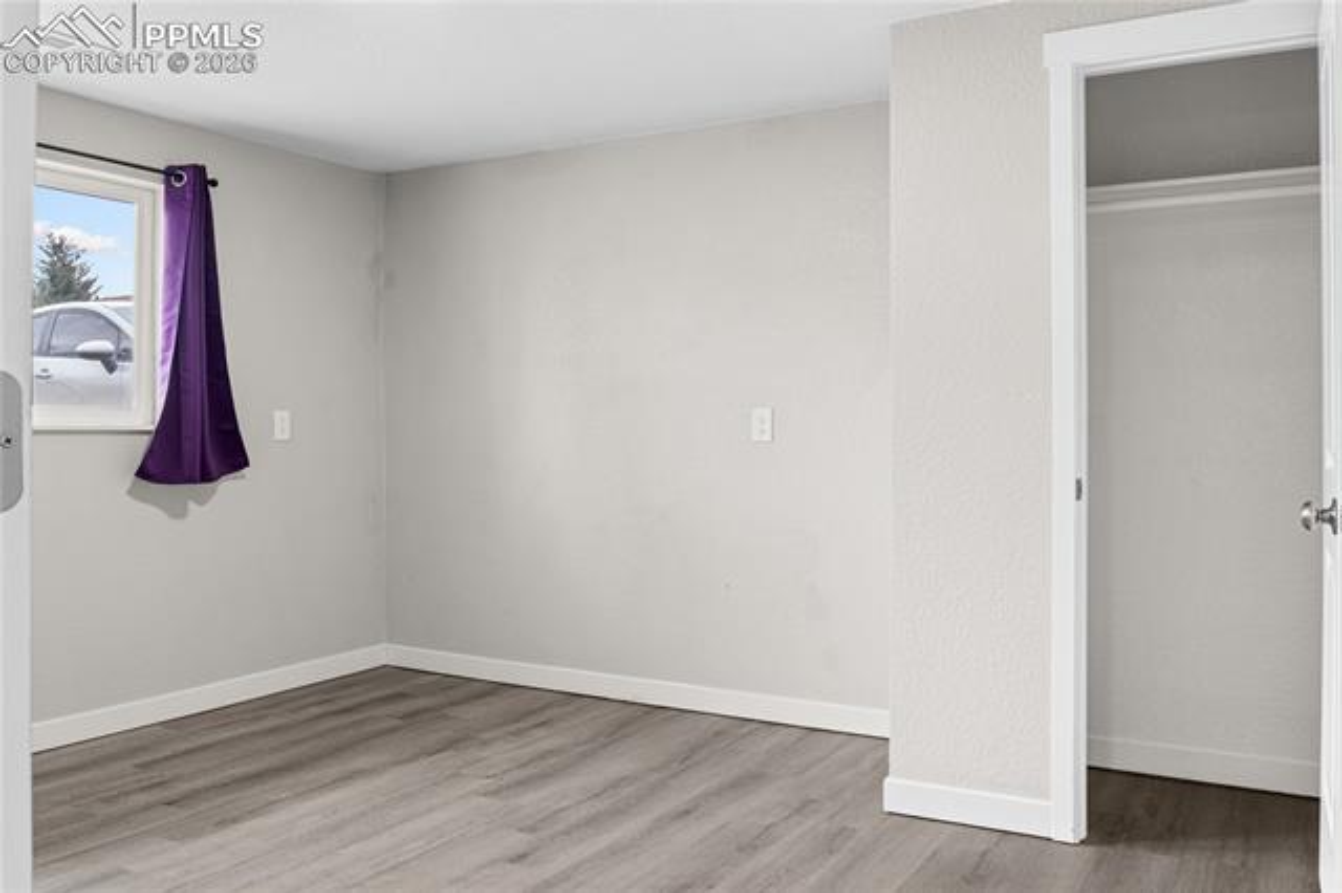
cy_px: 446
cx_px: 671
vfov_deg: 45.0
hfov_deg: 63.8
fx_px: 1079
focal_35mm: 29
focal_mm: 19.3
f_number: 8
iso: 100
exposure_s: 1.6
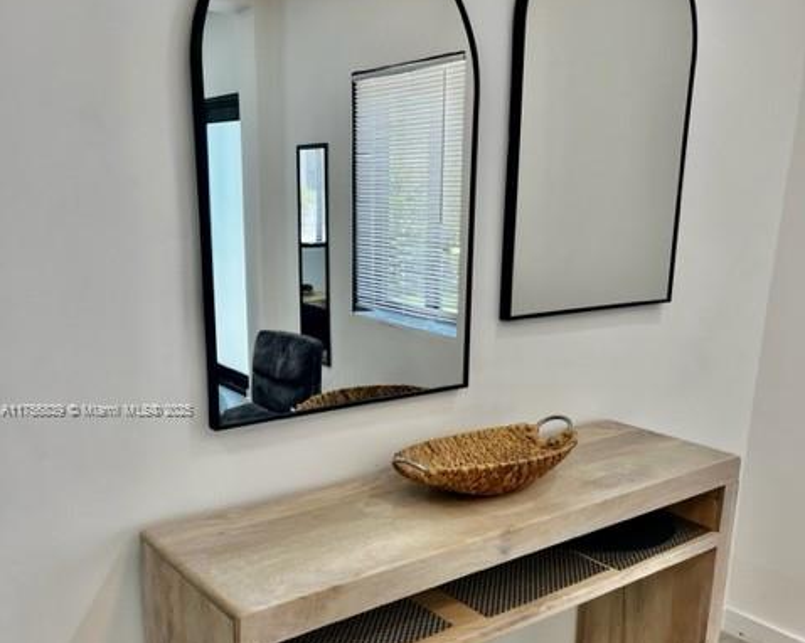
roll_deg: -0.8
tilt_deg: -16.4
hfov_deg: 52.9
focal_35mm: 34
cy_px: 411
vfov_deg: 42.9
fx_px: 810
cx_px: 402
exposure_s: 1/120
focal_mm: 5.1
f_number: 1.6
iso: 64
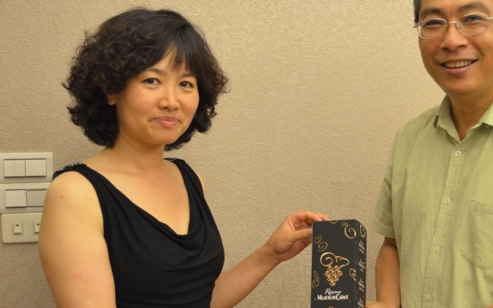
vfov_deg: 24.0
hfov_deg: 37.2
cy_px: 176
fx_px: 726
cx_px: 321
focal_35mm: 54
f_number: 4
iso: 1600
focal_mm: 24
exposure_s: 1/40
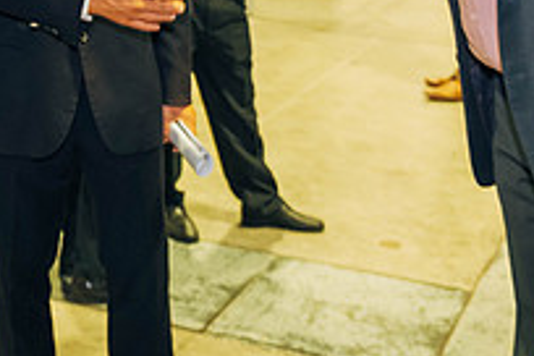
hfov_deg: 23.0
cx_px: 162
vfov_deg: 14.8
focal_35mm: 88
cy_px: -118
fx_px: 1305
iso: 3200
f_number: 3.2
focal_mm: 31
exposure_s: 1/125
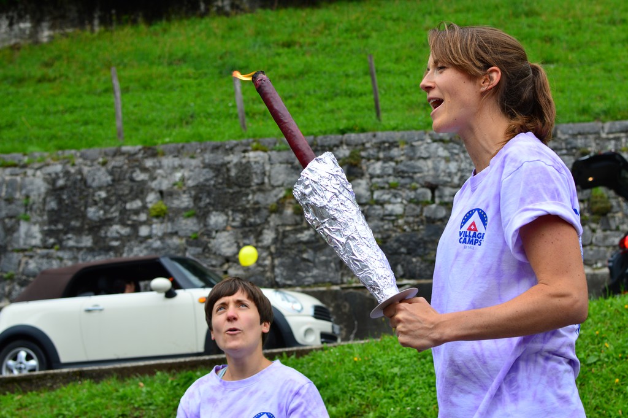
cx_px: 314
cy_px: 209
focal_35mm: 52
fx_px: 915
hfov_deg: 37.9
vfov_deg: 25.7
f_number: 4.5
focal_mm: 35
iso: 100
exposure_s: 1/250
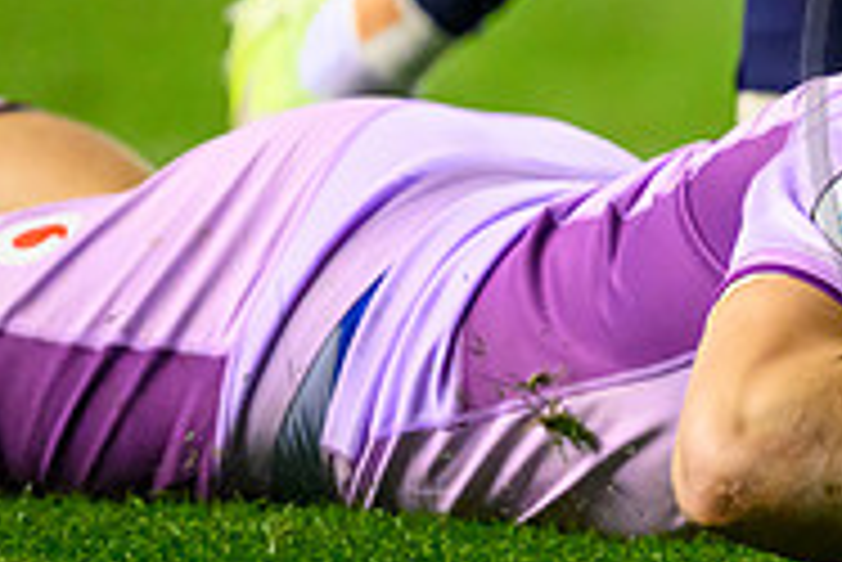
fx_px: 29094
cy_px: 92
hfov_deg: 1.7
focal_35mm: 1243
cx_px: 1265
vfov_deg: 1.1
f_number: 2.8
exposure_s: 1/1600
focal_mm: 400
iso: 8000
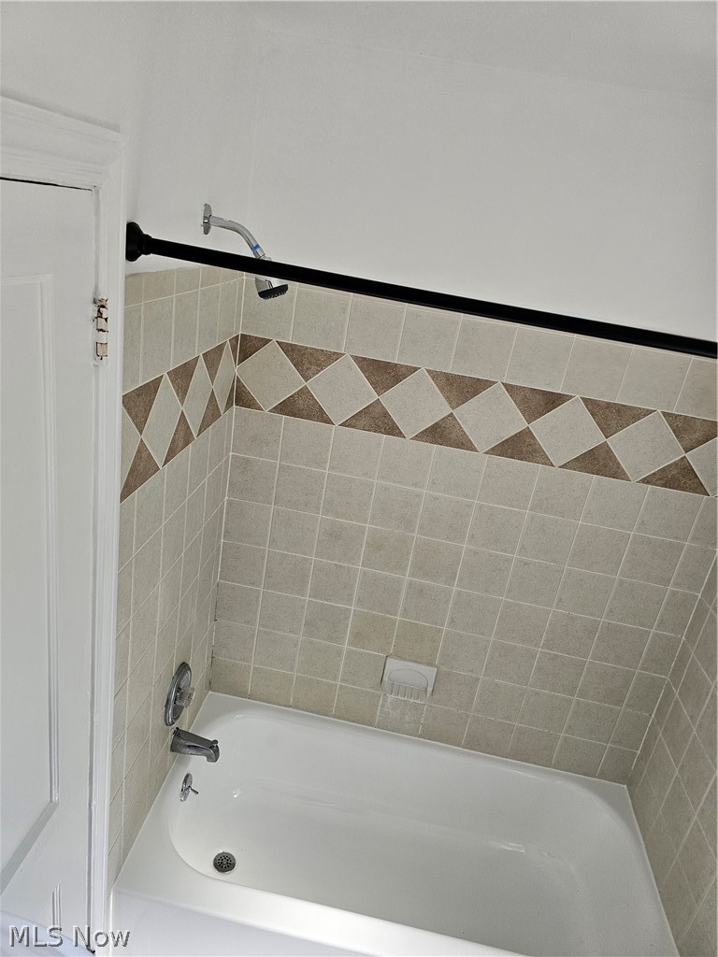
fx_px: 636
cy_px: 478
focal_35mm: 23
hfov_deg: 58.9
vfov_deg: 73.9
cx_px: 359
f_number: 1.7
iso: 100
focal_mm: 6.3
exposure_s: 1/207
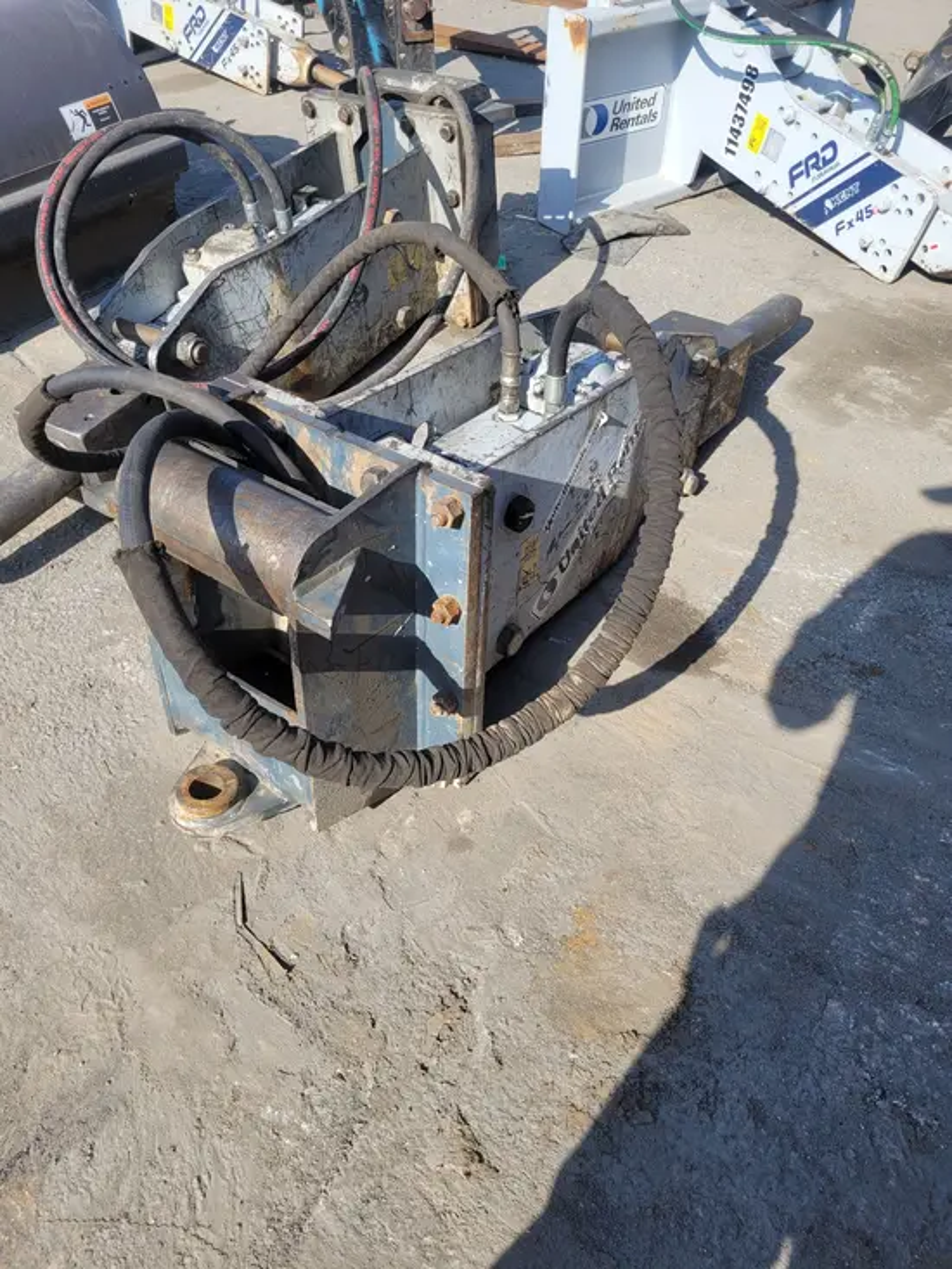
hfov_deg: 53.1
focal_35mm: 26
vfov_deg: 67.3
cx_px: 476
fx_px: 953
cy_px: 634
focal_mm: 5.4
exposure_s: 1/1238
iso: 40
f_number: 1.8
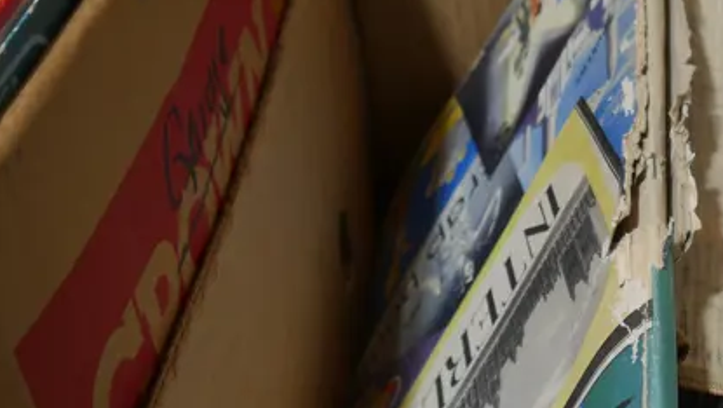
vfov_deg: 13.9
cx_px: 855
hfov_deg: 22.8
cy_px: 397
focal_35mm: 86
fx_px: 1650
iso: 200
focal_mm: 16
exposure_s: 1/100
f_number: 3.6
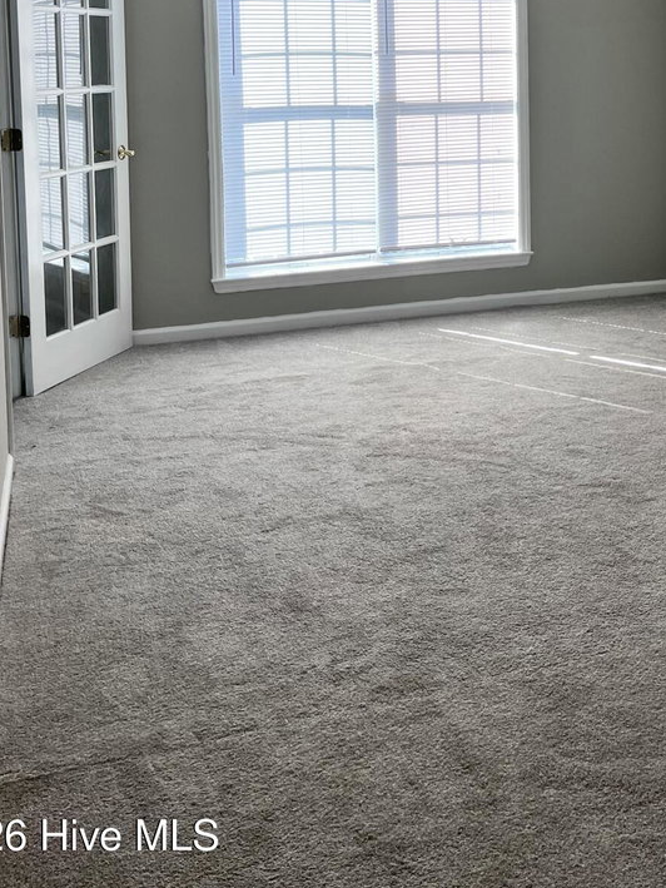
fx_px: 1128
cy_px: 153
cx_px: 462
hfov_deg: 32.5
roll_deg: -0.7
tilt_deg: -5.8
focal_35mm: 44
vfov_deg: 40.8
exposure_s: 1/246
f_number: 1.6
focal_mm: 5.1
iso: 50
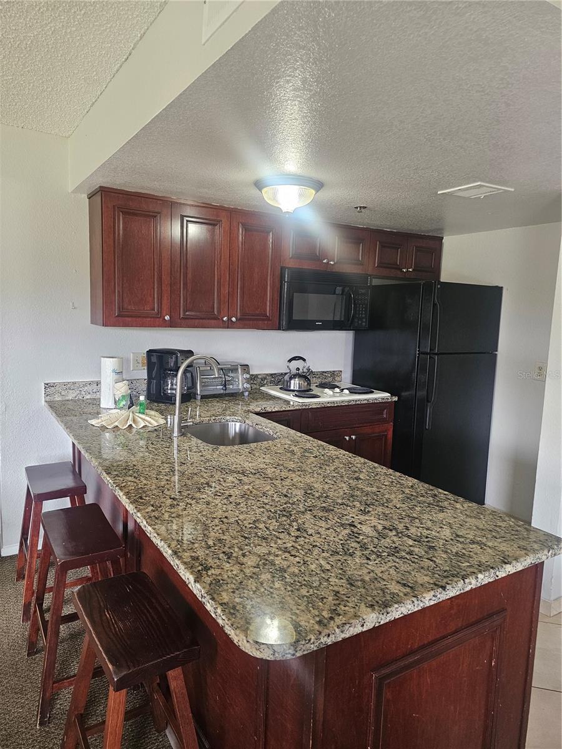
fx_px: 498
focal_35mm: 23
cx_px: 281
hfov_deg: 58.9
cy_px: 374
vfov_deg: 73.9
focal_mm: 6.3
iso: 250
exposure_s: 1/120
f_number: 1.7
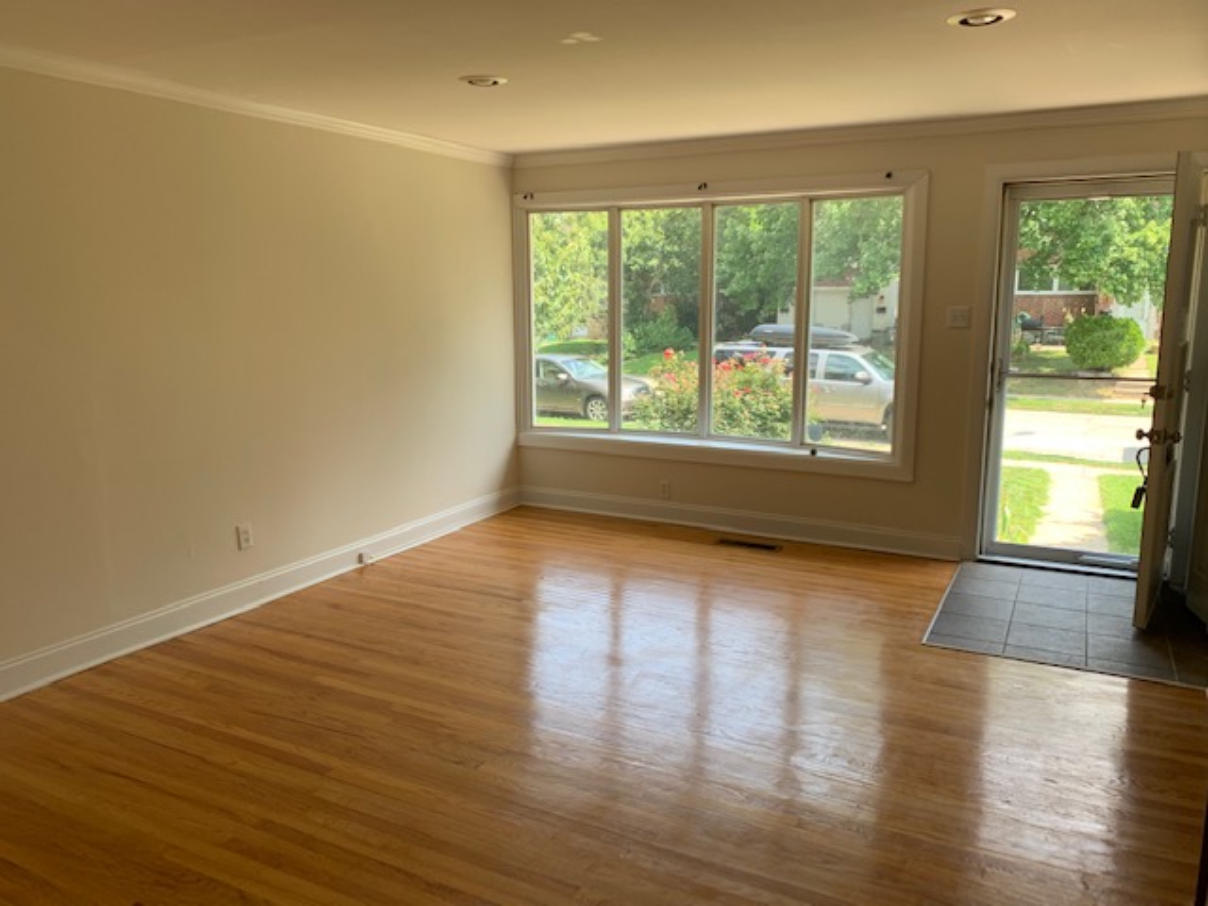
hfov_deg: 67.3
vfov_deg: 53.1
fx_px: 907
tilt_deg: -9.4
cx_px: 604
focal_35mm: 26
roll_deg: +0.5
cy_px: 453
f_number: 1.8
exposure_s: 1/141
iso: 25
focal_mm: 4.25
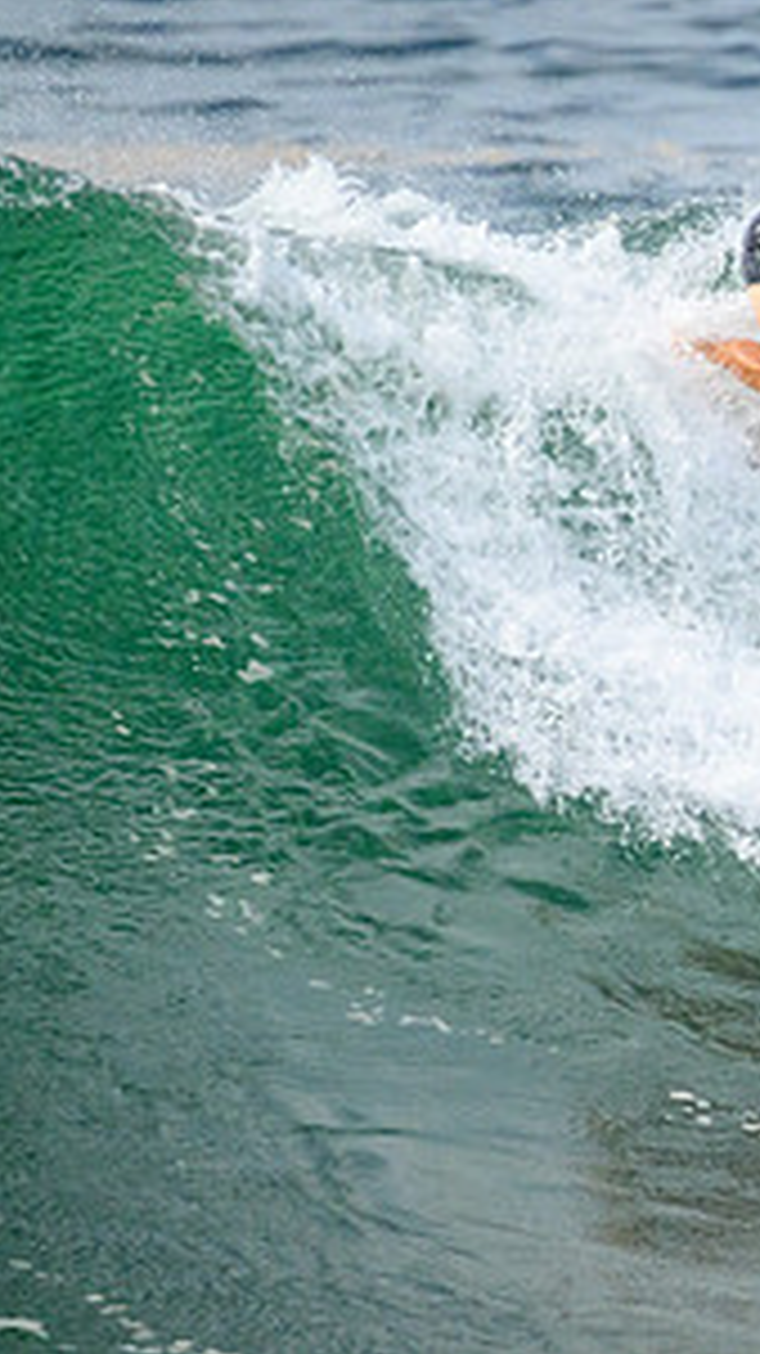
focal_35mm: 1617
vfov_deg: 1.3
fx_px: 58012
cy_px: 488
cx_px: 1291
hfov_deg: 0.8
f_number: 11
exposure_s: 1/2500
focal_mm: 800
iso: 1600
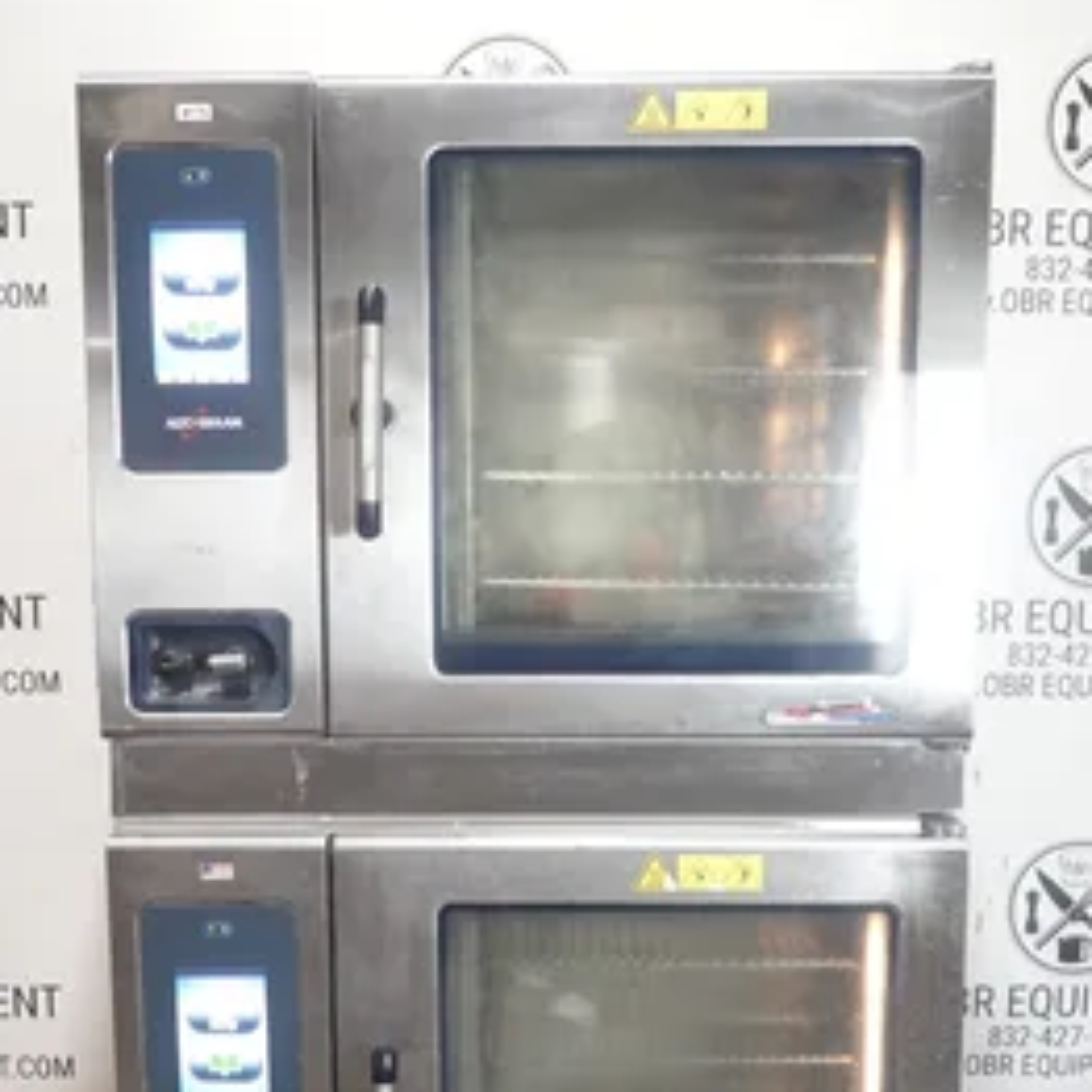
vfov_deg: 32.2
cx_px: 548
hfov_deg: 32.8
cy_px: 804
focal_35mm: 52
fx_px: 1856
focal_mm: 14.69
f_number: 4
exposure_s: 1/40
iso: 1250
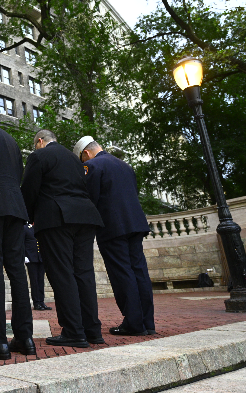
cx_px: -67
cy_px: 185
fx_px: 374
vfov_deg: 55.4
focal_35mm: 35
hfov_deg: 29.8
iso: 2000
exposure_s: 1/200
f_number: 5
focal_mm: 19.5
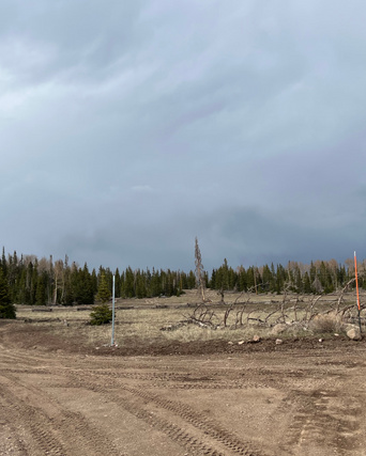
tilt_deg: +7.3
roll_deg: +3.3
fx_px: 514
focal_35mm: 38
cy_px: 248
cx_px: 230
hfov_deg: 38.9
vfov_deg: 47.9
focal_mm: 5.7
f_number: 1.5
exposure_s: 1/4115
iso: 50
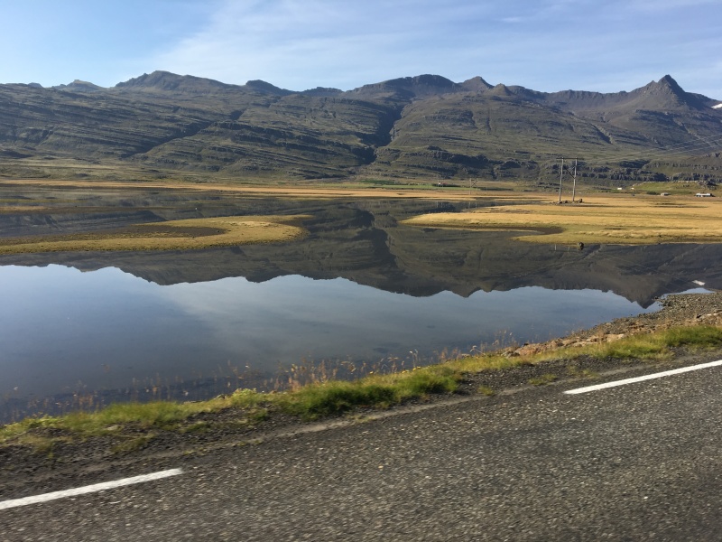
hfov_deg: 61.7
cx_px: 361
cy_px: 271
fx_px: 605
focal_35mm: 29
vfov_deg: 48.2
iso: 25
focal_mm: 4.15
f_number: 2.2
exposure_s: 1/1374
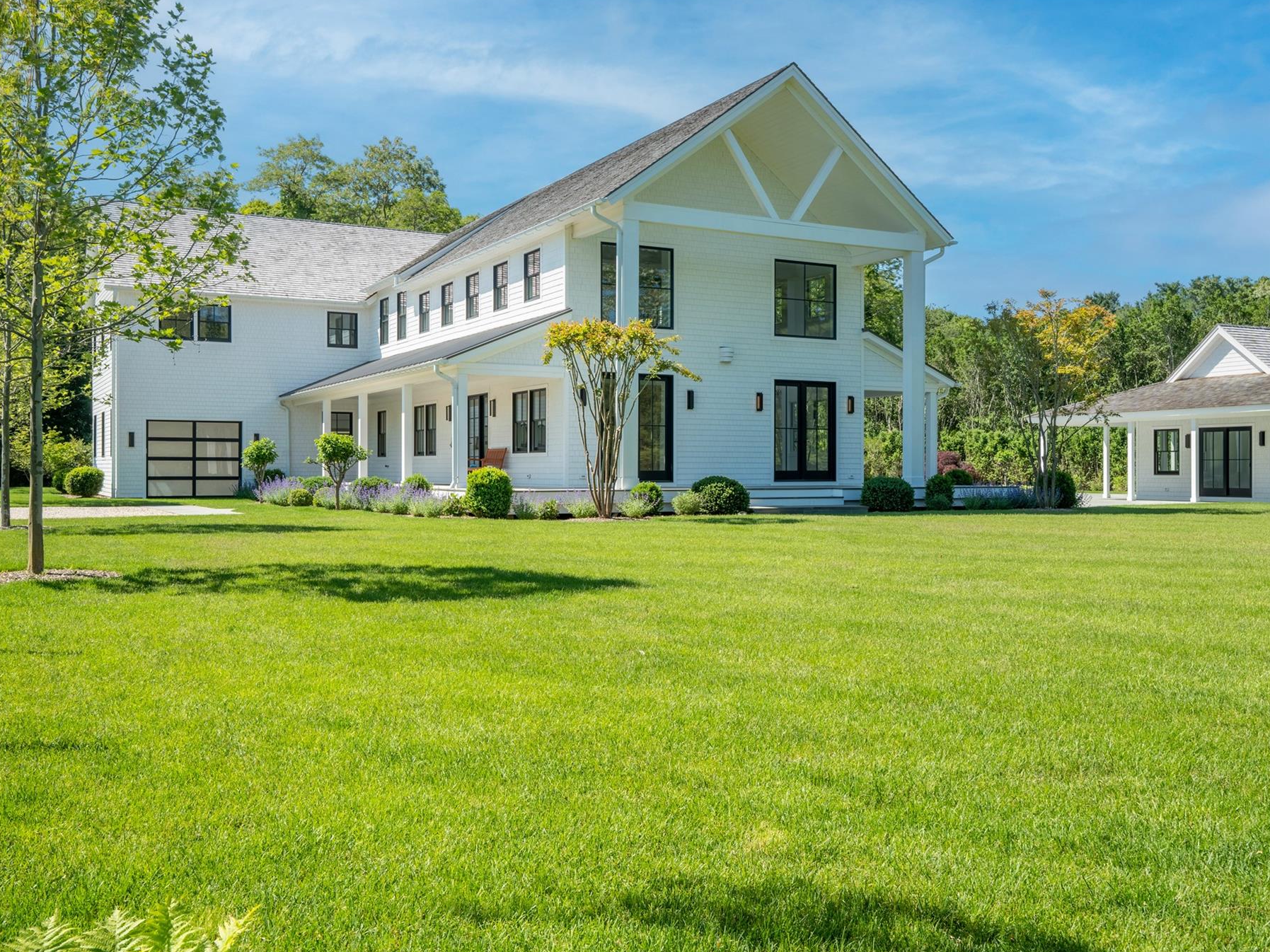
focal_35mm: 34
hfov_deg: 53.8
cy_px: 476
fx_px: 1247
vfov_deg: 41.8
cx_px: 708
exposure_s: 1/800
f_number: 13
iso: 100
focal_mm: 31
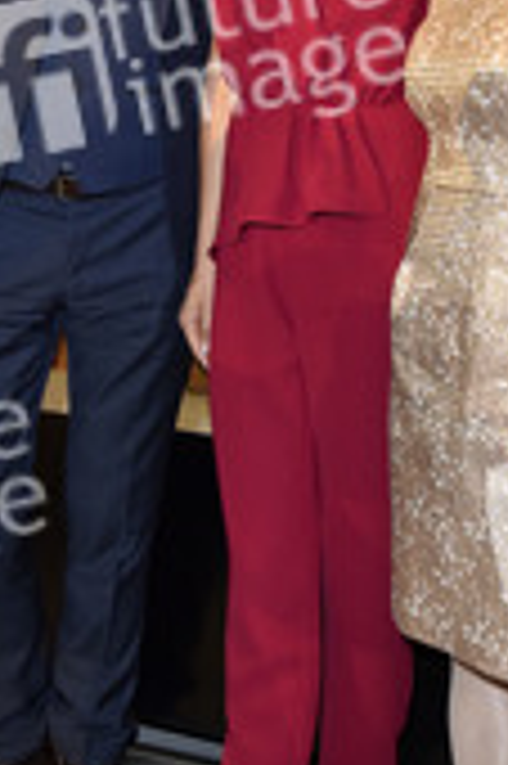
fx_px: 1548
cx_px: 306
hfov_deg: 18.6
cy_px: 284
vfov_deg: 27.6
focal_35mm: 73
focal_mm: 31
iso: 2000
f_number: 6.3
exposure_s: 1/100
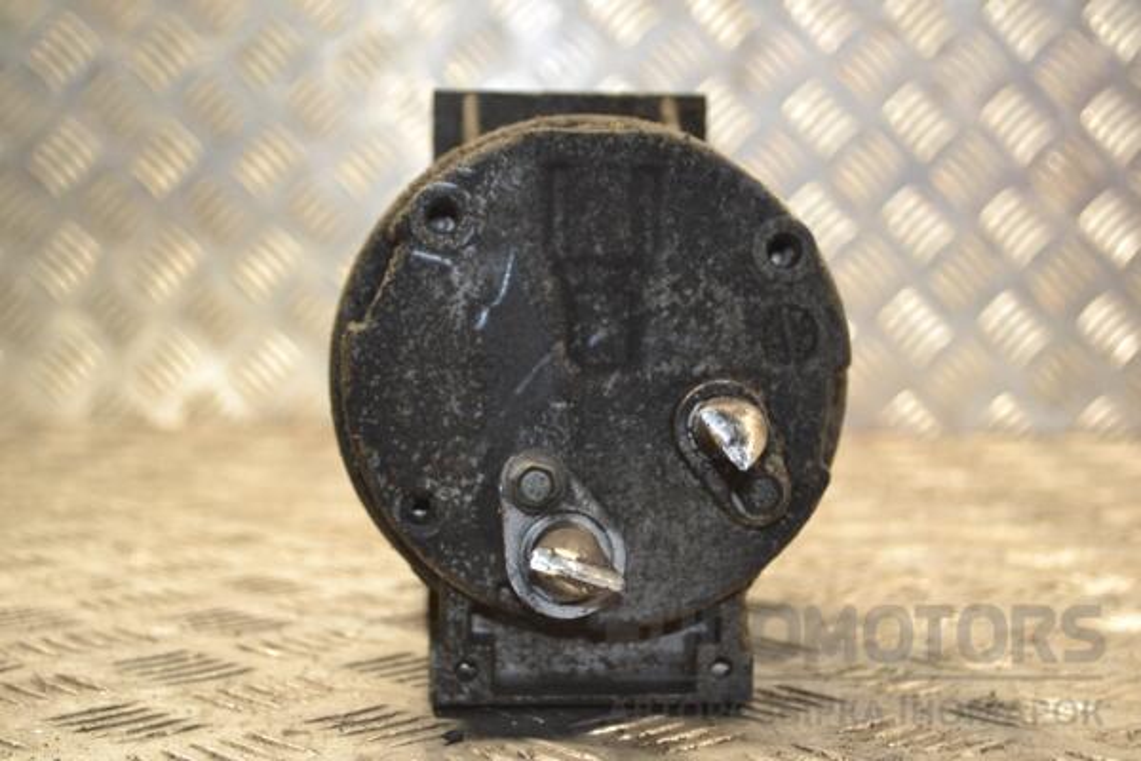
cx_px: 570
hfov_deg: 33.4
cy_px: 380
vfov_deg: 22.6
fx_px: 1902
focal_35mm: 60
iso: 720
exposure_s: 1/60
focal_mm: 40
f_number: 5.3
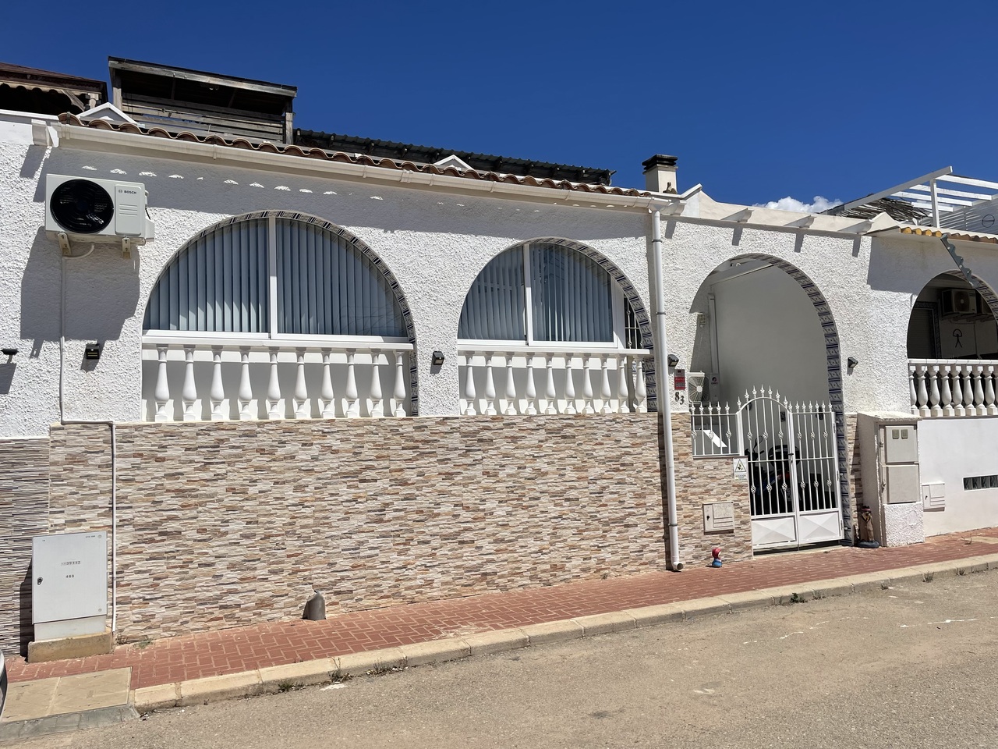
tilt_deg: +4.3
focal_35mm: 26
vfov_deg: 53.1
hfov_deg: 67.3
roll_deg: +2.4
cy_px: 374
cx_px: 499
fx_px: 750
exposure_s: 1/9804
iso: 32
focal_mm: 4.2
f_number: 1.6
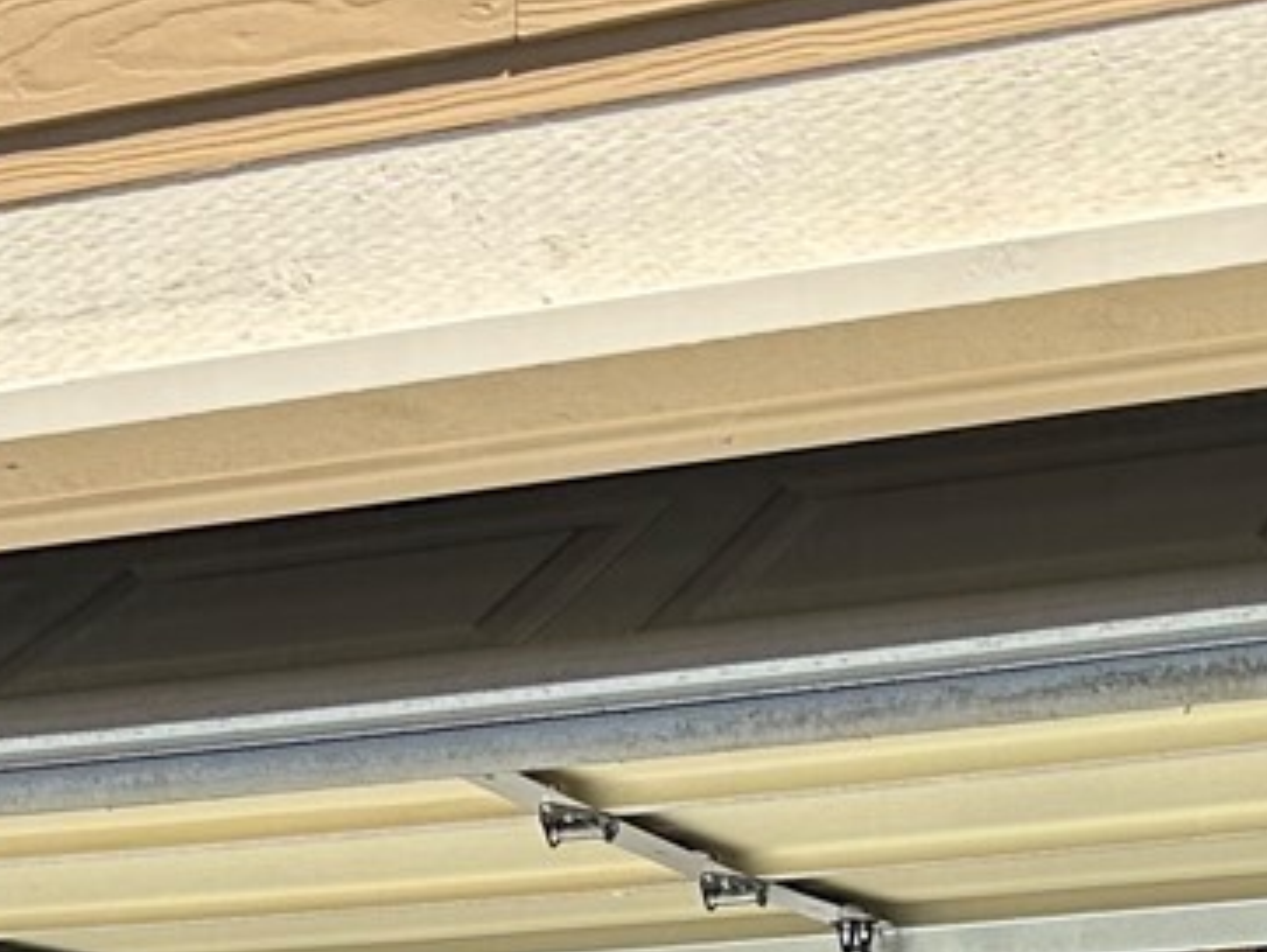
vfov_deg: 12.3
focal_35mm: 106
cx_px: 511
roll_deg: -2.6
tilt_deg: -2.9
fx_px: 3882
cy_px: 1904
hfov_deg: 18.5
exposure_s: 1/927
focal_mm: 6.86
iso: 80
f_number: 1.78
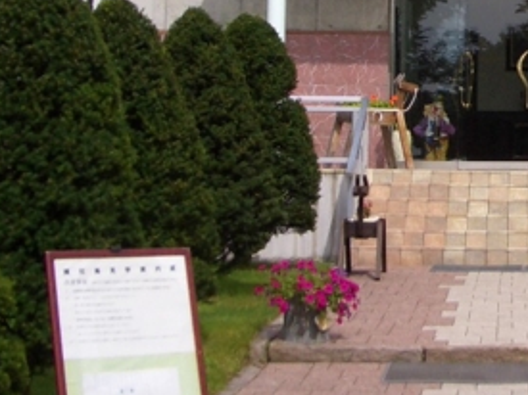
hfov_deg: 18.6
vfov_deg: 14.4
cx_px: 559
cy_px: 50
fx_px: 1555
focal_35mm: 102
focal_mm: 5.8
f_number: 4.3
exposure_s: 1/500
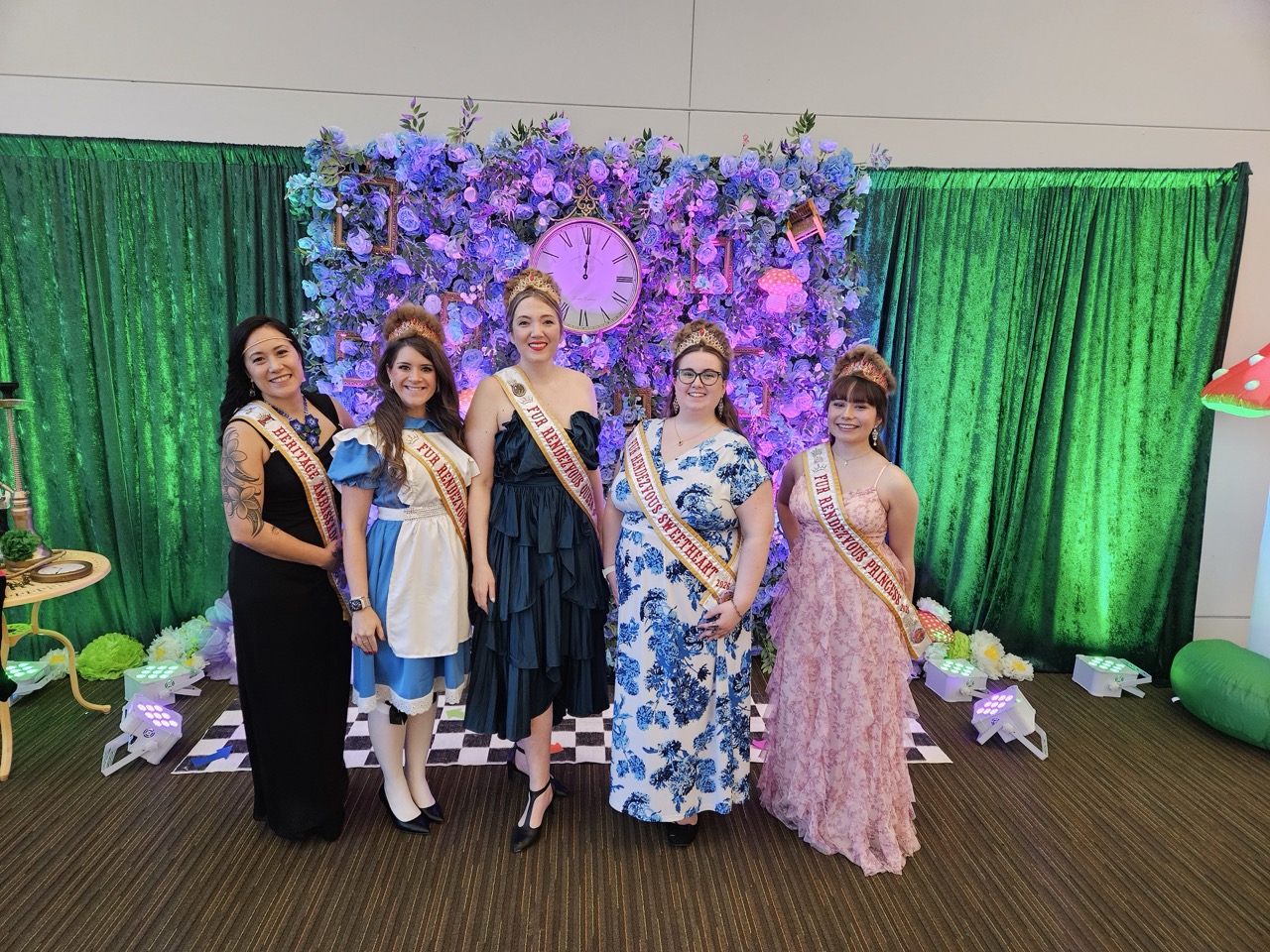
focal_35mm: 23
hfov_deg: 73.9
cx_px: 635
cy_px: 476
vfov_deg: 58.9
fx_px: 844
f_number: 1.8
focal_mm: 5.4
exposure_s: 1/60
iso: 500
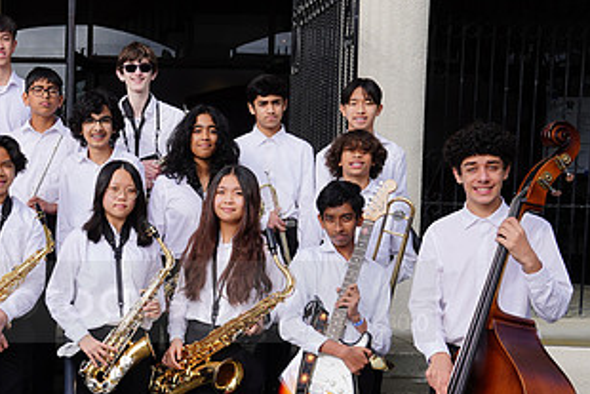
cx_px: 67
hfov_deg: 32.8
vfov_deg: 23.2
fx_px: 951
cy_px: 286
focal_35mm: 58
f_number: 9
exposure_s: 1/200
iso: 100
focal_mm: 31
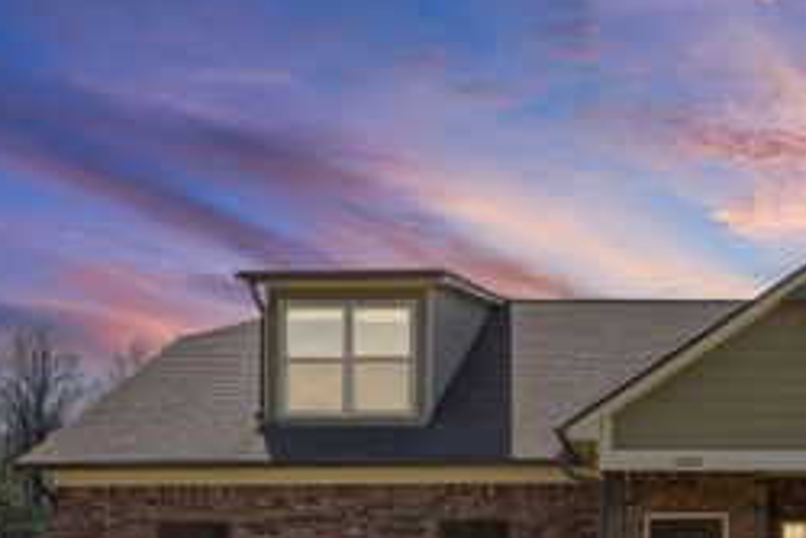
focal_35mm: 44
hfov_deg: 41.8
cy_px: 449
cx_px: 683
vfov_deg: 29.7
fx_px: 986
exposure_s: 1/1600
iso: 1250
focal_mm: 22
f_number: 9
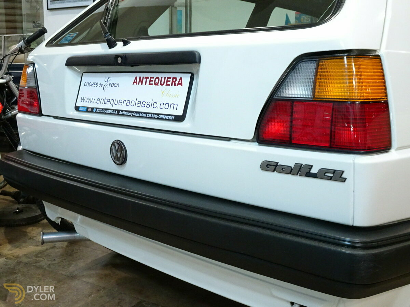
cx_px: 205
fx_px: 450
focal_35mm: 38
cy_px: 154
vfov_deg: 37.7
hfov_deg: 49.0
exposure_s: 1/20
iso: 800
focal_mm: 6.56
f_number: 4
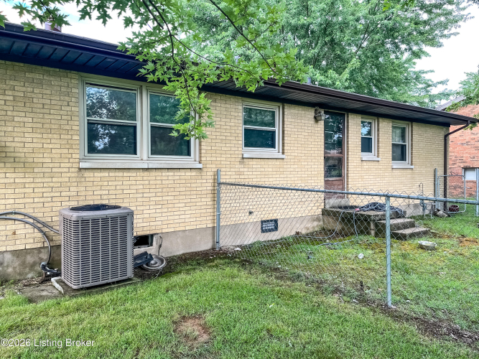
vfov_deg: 53.0
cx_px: 240
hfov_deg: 67.3
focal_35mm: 26
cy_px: 180
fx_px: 360
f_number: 1.6
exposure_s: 1/149
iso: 32
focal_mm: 5.1
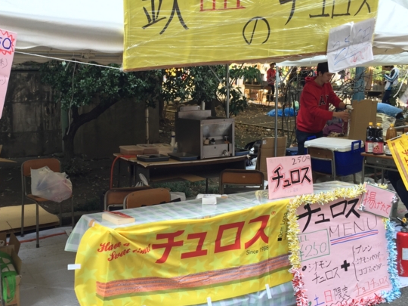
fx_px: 507
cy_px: 142
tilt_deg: -7.4
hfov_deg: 43.6
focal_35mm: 43
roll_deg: -0.6
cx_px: 161
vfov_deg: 33.6
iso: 32
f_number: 2.2
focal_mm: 4.15
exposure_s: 1/30
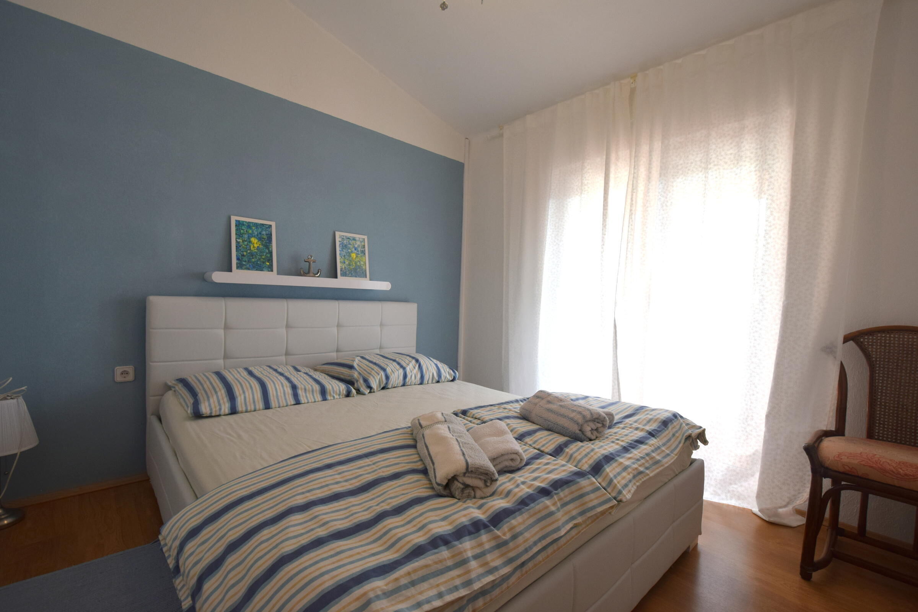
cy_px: 306
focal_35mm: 15
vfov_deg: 77.3
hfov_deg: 100.4
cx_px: 459
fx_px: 382
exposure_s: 1/125
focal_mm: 10
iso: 400
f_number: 5.6
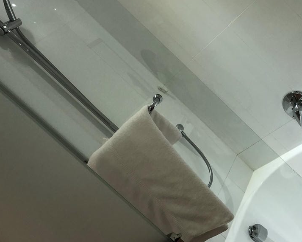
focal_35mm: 46
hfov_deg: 39.0
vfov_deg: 32.2
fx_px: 411
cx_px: 236
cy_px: 62
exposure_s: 1/17
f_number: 1.8
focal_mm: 3.99
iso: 40
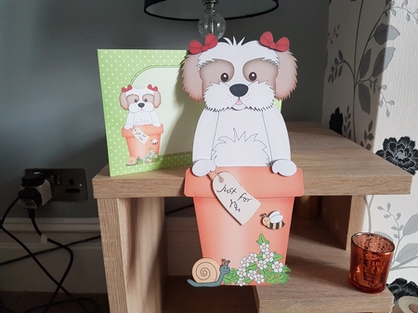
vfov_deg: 53.0
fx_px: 314
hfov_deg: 67.3
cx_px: 209
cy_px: 156
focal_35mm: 26
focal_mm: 4.2
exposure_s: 1/50
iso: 200
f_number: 1.7
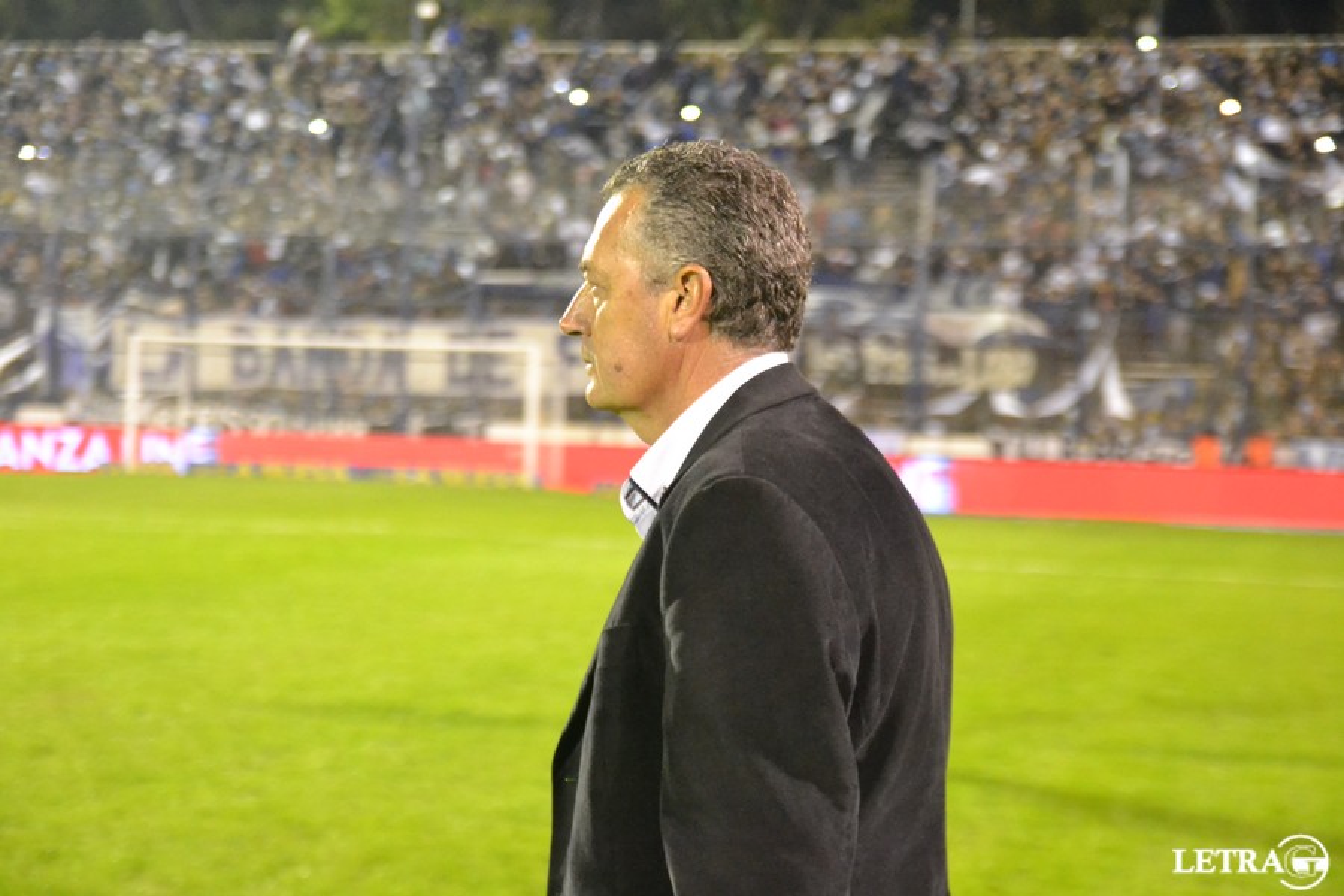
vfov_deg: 18.2
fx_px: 2800
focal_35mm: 75
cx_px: 672
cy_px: 448
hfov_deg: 27.0
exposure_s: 1/200
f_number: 2.8
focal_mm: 50
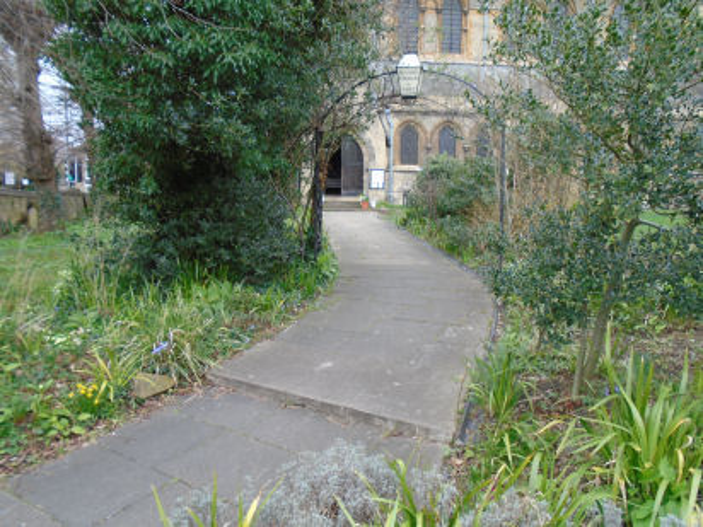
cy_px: 264
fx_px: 528
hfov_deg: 67.3
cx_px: 352
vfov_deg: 53.1
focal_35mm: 26
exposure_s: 1/50
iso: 100
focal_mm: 4.6
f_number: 3.2
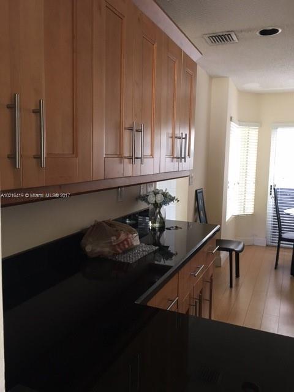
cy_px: 196
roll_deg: -1.2
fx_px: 328
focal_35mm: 29
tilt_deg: -5.3
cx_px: 147
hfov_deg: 48.2
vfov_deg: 61.7
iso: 64
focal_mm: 4.15
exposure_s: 1/17
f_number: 2.2
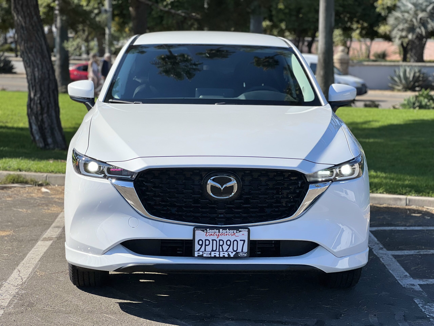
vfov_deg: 19.1
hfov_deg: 25.3
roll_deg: -1.1
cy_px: 163
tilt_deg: -6.6
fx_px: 965
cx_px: 217
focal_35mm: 77
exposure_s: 1/815
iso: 32
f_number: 2.8
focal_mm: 9
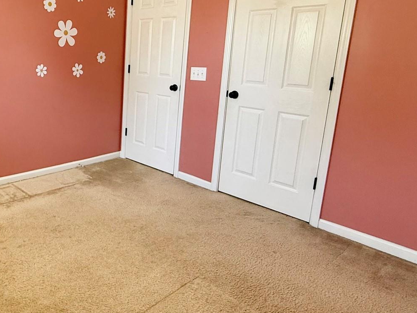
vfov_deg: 47.9
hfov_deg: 57.1
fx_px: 349
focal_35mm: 29
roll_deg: -0.7
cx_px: 83
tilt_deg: -11.5
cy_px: 121
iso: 160
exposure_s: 1/120
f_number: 2.2
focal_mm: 2.22
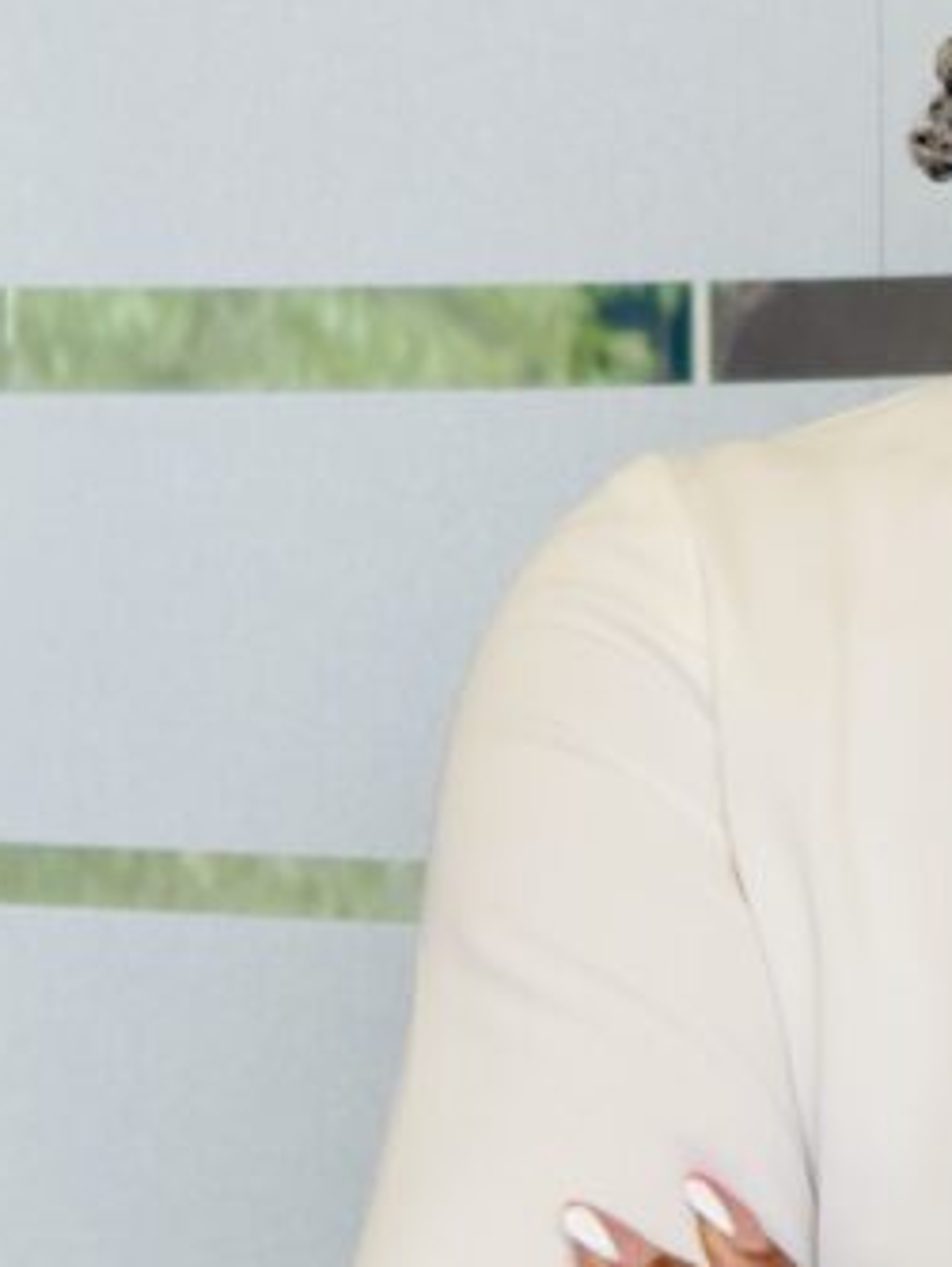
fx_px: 14026
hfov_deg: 3.9
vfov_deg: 5.2
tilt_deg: -2.8
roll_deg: -0.2
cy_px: 1045
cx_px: 1434
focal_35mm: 383
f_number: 2.8
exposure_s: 1/50
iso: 250
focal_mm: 15.66
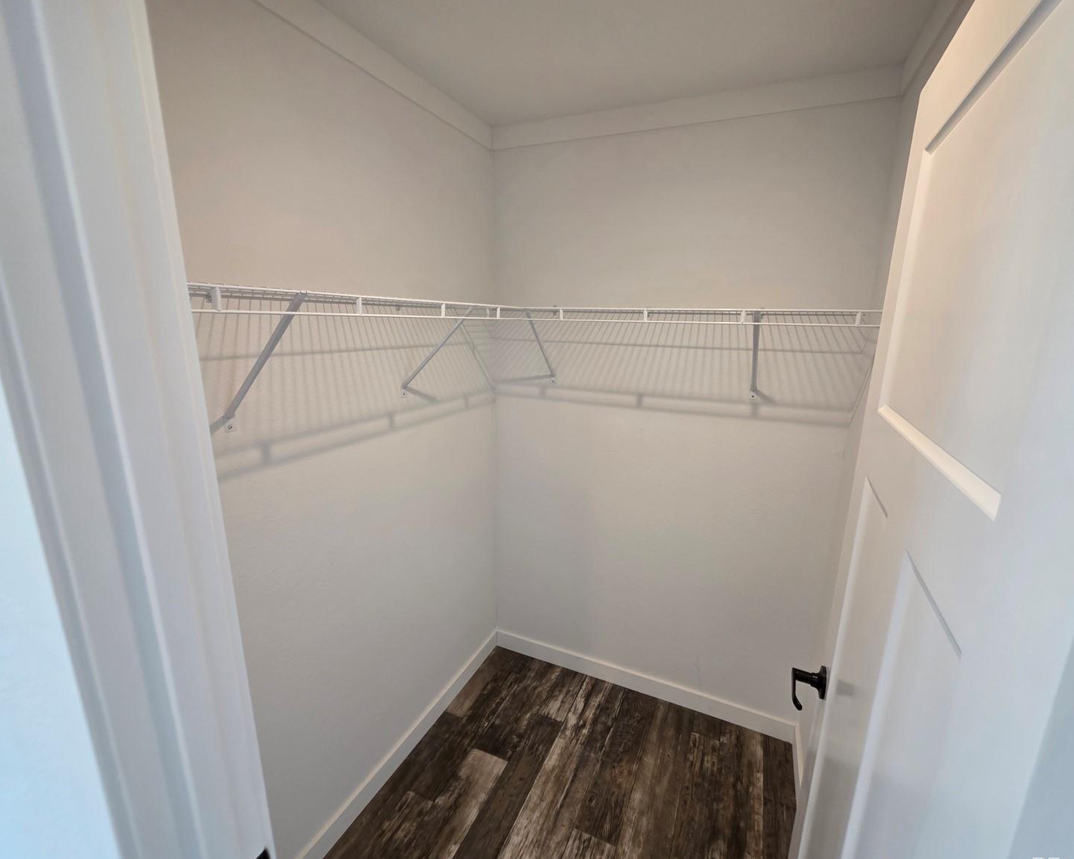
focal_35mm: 14
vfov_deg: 88.0
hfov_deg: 100.6
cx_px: 559
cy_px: 437
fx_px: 445
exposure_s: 1/120
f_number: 1.9
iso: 160
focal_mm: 2.2
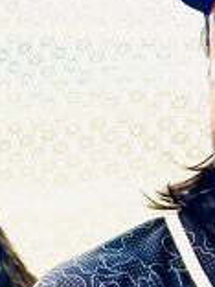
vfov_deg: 8.8
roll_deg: -1.3
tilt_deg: -5.0
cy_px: 513
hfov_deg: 6.9
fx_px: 1780
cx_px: 212
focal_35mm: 215
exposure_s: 1/33
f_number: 1.78
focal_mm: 6.86
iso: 500
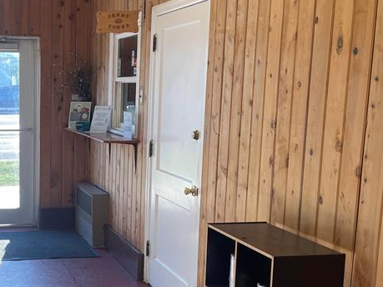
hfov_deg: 31.7
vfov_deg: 25.1
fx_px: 642
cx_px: 38
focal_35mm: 58
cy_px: 192
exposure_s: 1/134
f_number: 1.6
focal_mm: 4.2
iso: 32
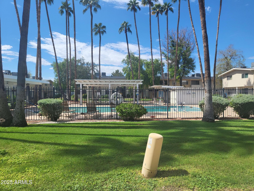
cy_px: 96
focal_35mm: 26
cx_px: 127
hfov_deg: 67.3
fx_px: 191
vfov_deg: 53.1
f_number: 1.8
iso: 50
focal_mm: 4.25
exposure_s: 1/3059
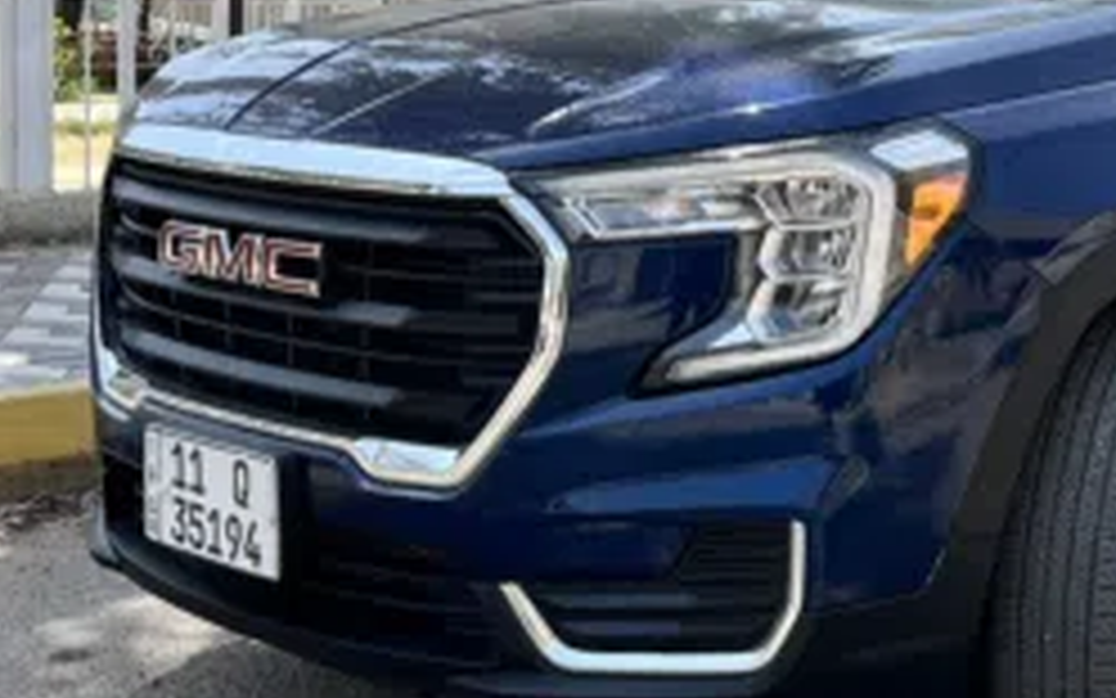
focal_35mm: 71
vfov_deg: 18.1
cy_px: 113
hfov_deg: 27.5
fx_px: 2159
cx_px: 1076
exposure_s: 1/1458
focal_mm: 5.1
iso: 50
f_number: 1.6
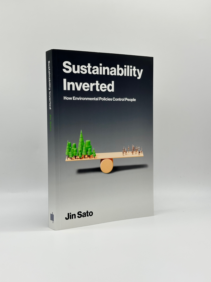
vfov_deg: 39.7
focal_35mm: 48
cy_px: 141
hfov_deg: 30.3
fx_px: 390
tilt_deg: -0.8
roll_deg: +0.8
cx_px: 106
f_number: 1.78
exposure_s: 1/729
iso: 64
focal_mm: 6.86
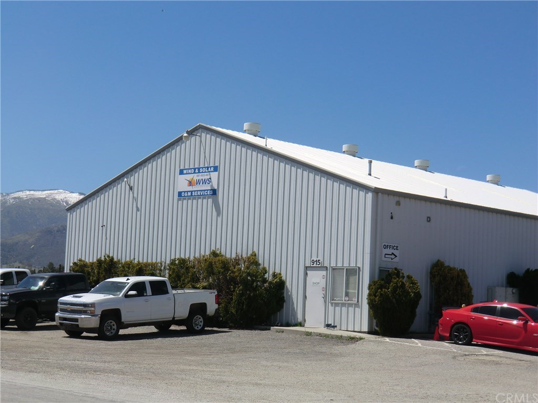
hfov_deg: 29.8
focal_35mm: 65
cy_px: 202
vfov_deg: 22.6
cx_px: 269
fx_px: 1010
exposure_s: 1/800
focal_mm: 11.6
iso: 64
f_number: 4.4
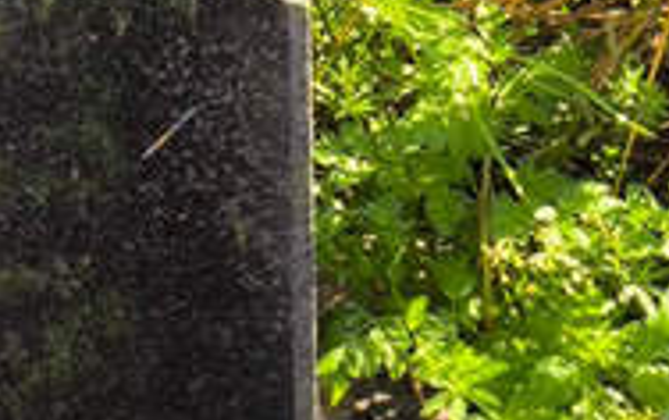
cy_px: -463
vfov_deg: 5.7
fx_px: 4107
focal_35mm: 225
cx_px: -721
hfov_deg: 8.7
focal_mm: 4.71
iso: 50
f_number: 1.7
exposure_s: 1/264
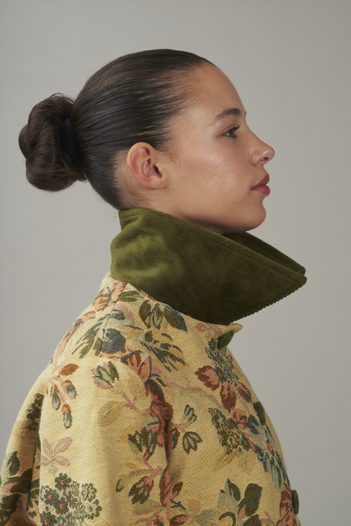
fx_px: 1534
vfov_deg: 19.4
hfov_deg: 13.1
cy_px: 263
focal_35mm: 105
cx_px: 176
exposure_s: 1/160
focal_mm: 105
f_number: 11
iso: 200
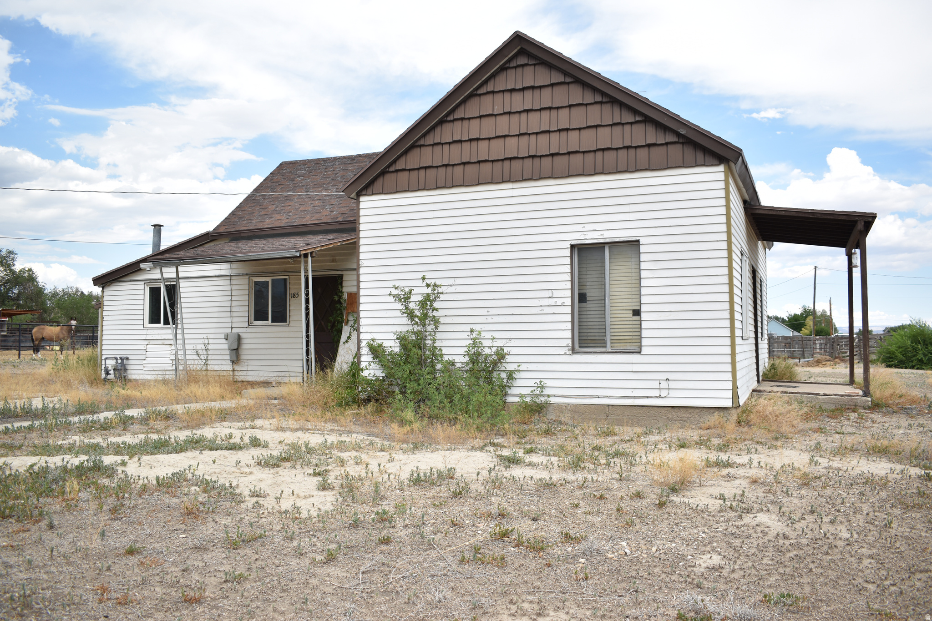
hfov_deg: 61.9
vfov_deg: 43.6
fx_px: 777
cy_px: 310
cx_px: 466
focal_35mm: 30
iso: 100
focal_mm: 20
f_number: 5
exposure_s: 1/320
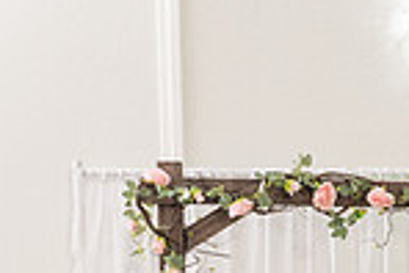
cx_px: 450
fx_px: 1069
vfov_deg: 13.3
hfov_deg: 20.6
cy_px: 478
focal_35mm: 94
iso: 500
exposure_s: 1/160
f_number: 4.5
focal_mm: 24
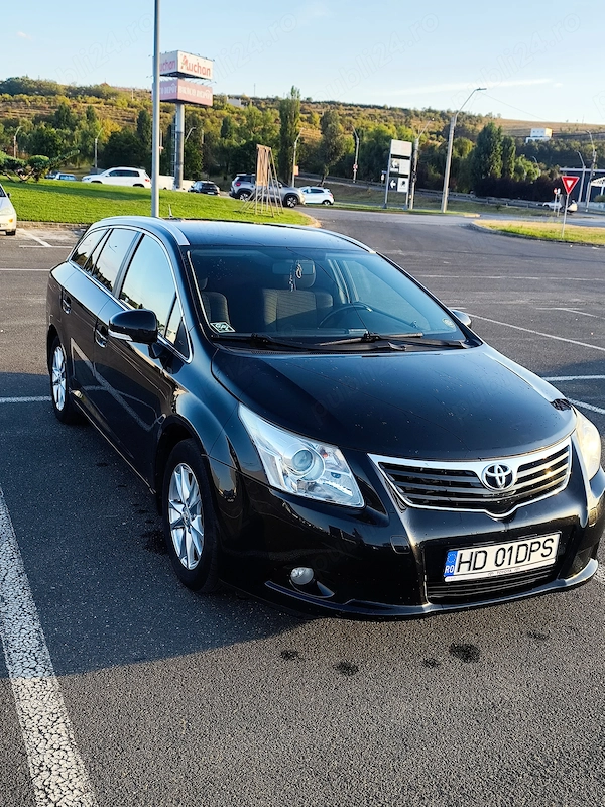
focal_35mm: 35
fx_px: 816
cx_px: 302
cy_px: 404
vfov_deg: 52.6
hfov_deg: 40.7
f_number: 1.65
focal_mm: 6.14
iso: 50
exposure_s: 1/334
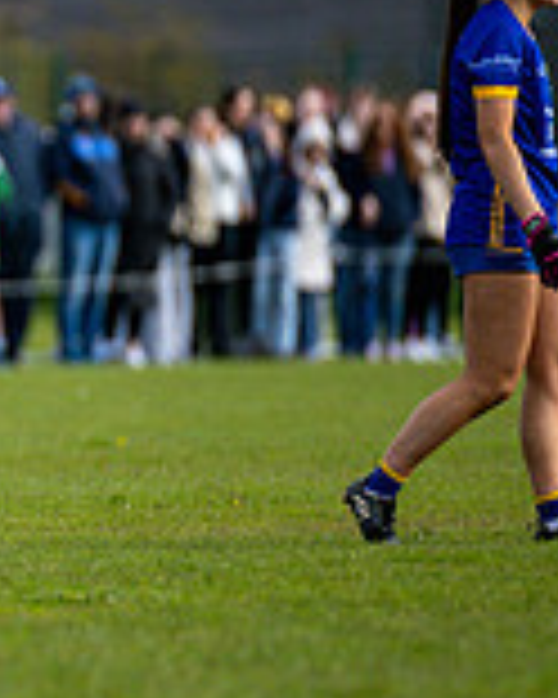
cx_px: -544
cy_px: 335
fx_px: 21717
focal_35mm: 1052
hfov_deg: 1.5
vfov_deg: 1.8
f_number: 2.8
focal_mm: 300
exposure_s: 1/6400
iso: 450
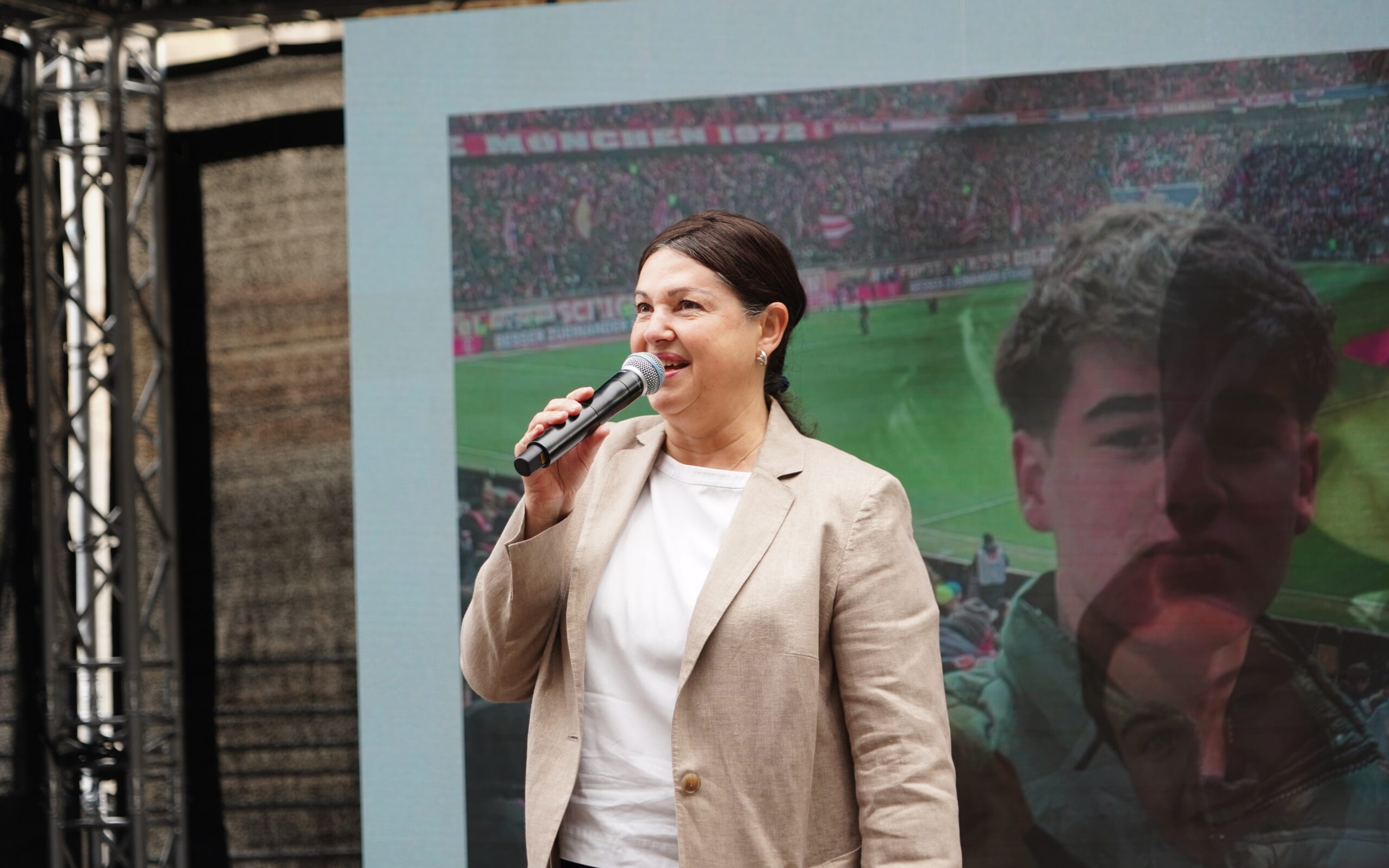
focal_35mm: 144
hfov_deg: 14.5
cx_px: 695
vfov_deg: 9.1
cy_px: 416
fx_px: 5451
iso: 250
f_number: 6.3
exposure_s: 1/80
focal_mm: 141
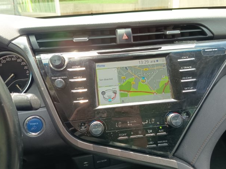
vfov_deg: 46.8
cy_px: 92
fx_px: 196
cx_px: 114
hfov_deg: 59.9
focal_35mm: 30
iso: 162
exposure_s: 1/100
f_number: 1.7
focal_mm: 5.27
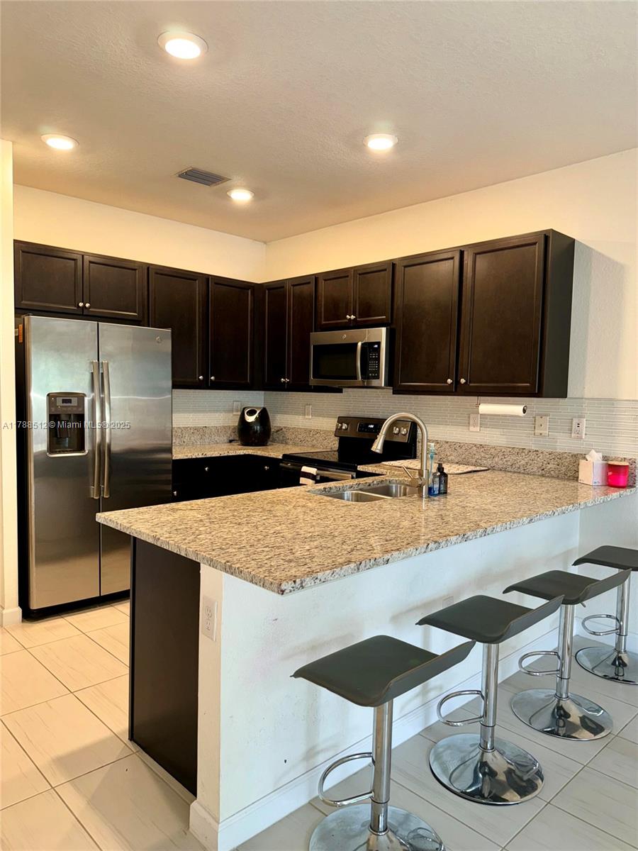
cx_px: 319
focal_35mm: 24
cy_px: 426
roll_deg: -1.2
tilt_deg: -3.8
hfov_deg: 56.8
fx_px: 590
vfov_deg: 71.6
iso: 64
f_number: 1.78
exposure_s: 1/24
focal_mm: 6.76
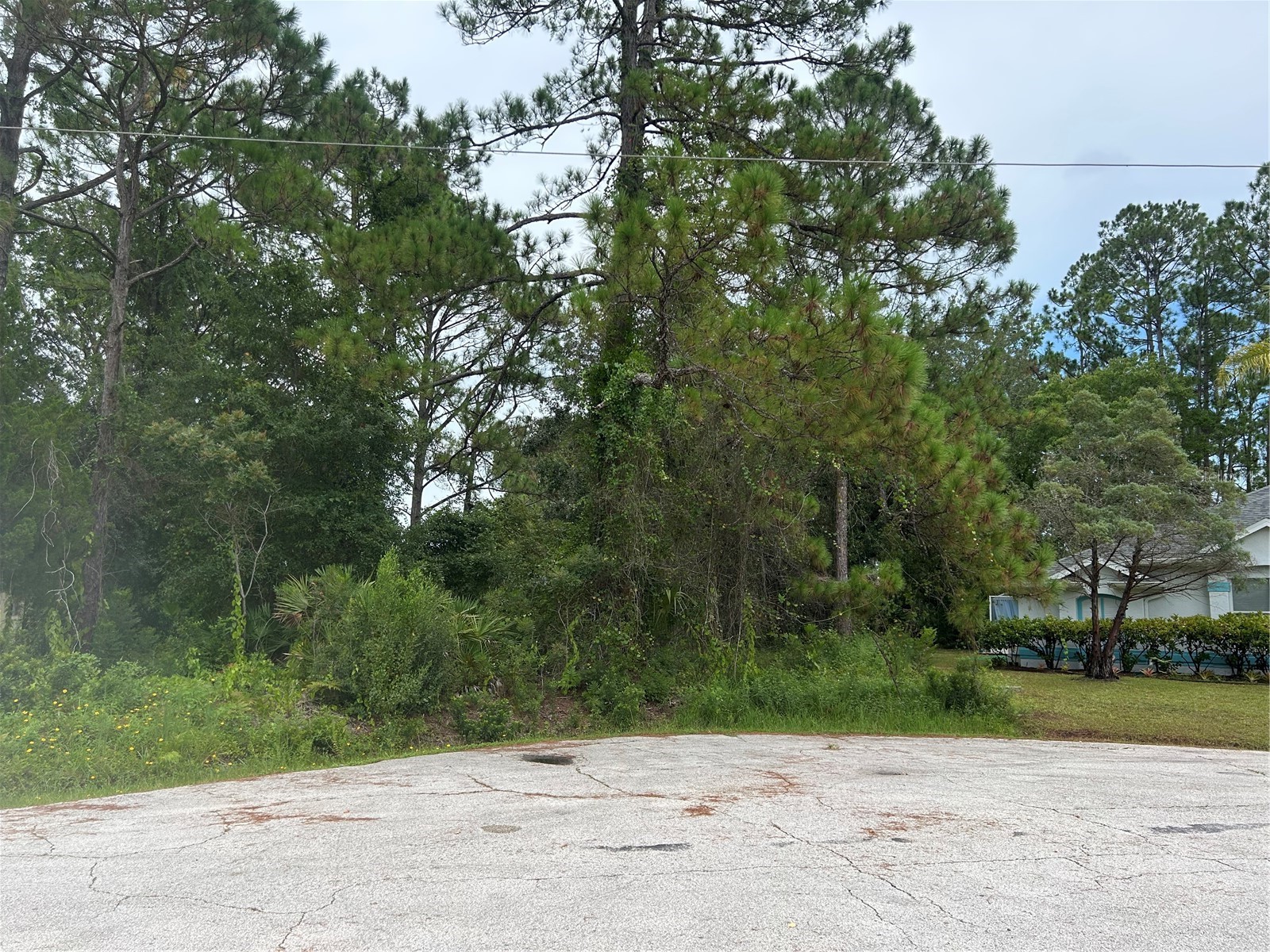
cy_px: 476
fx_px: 954
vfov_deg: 53.1
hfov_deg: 67.3
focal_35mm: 26
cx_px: 635
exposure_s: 1/1779
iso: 50
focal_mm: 5.7
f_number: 1.5
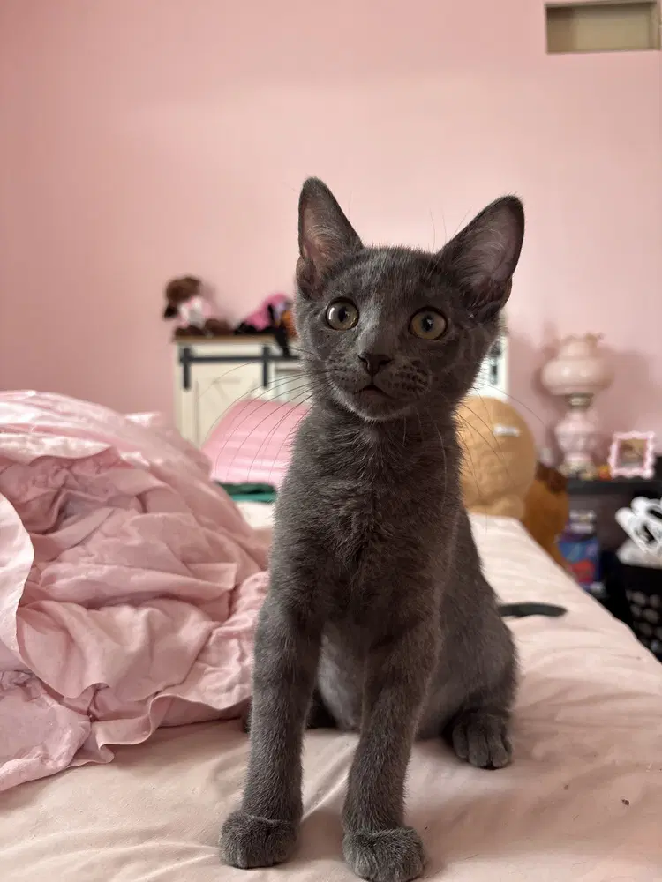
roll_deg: +0.8
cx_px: 331
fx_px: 663
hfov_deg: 53.1
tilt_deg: -1.3
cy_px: 441
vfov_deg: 67.3
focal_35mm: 26
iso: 125
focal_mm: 5.96
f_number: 1.6
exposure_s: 1/65
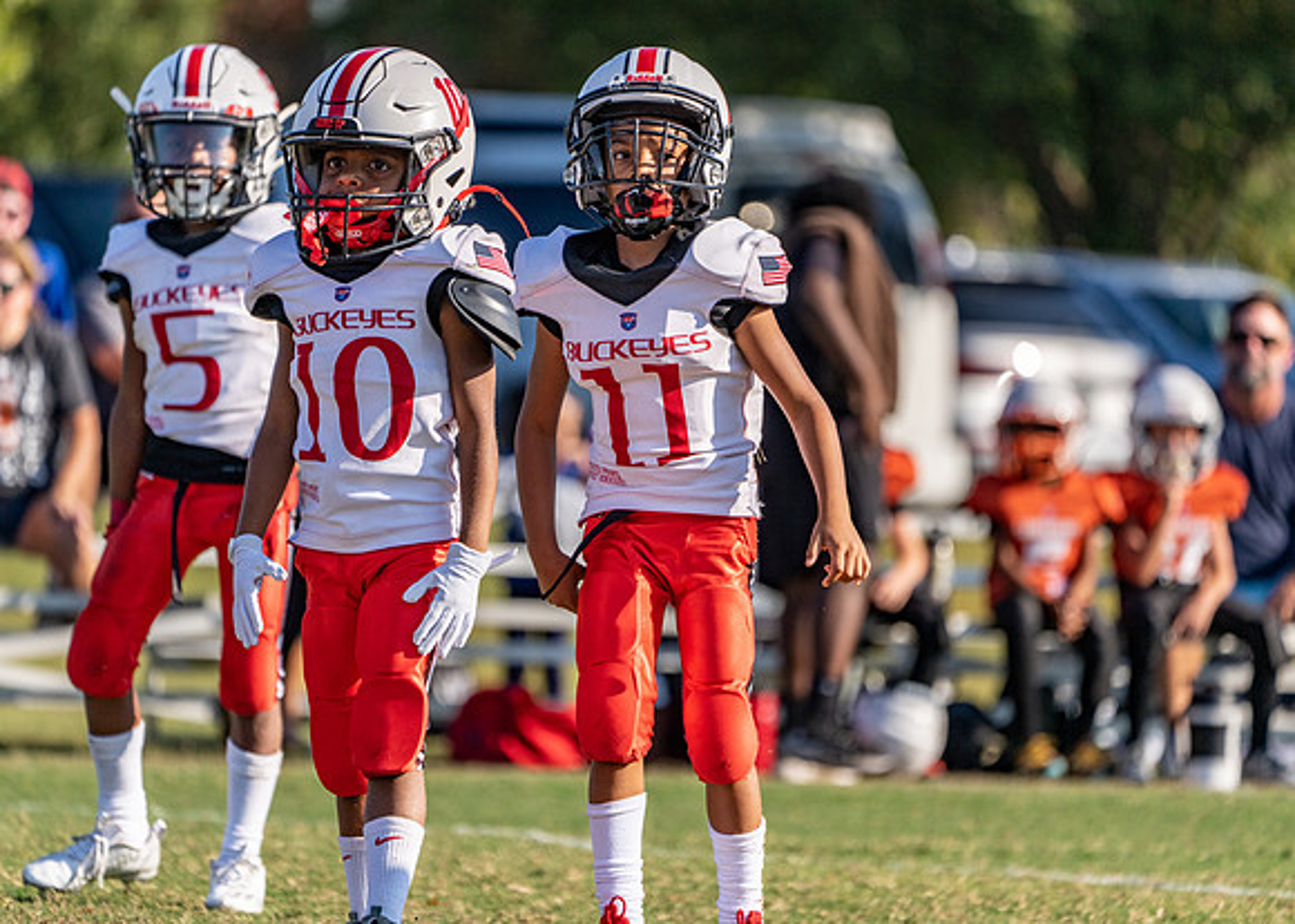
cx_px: 648
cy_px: 462
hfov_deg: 4.8
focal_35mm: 419
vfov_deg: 3.4
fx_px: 15412
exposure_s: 1/2500
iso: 320
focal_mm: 400
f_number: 5.6
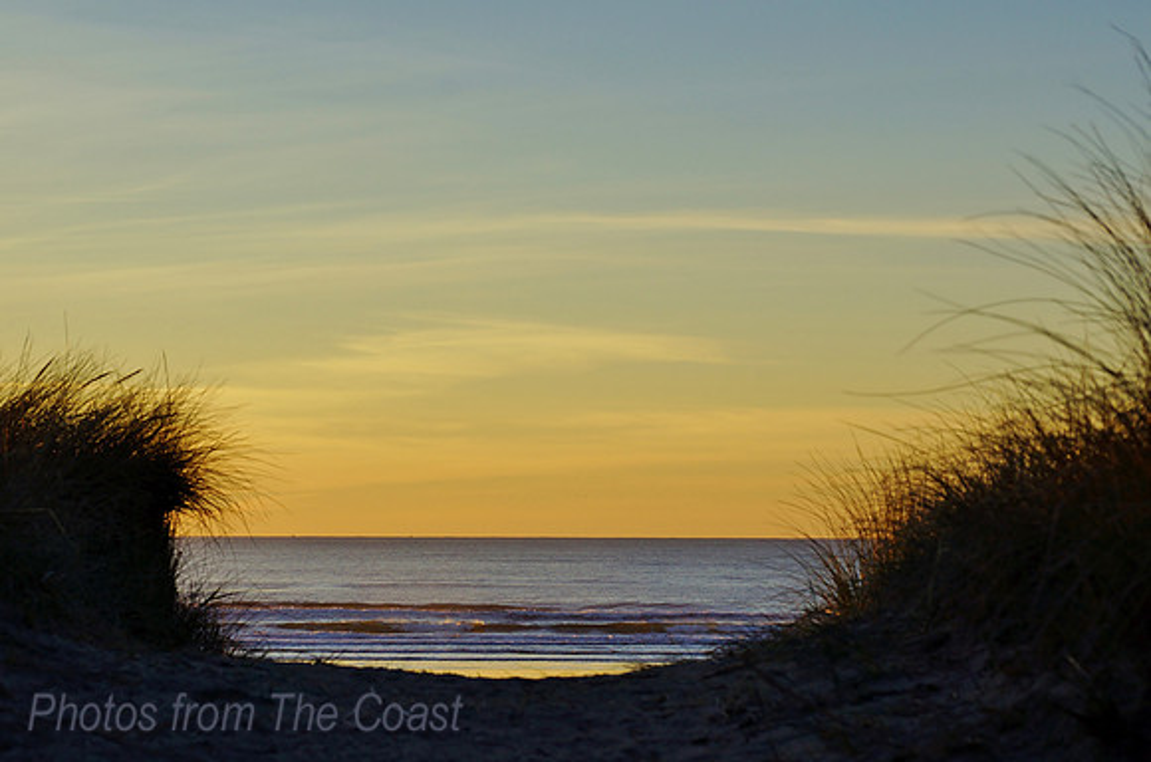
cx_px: 576
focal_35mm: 128
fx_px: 4068
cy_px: 381
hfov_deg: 16.1
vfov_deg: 10.7
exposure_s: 1/200
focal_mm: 85
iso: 100
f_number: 9
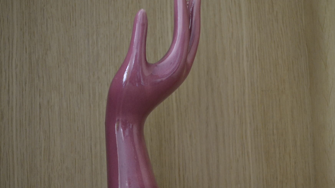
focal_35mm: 58
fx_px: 515
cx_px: 157
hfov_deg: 36.0
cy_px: 112
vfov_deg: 20.7
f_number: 4.5
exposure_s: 1/60
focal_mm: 28
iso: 2000
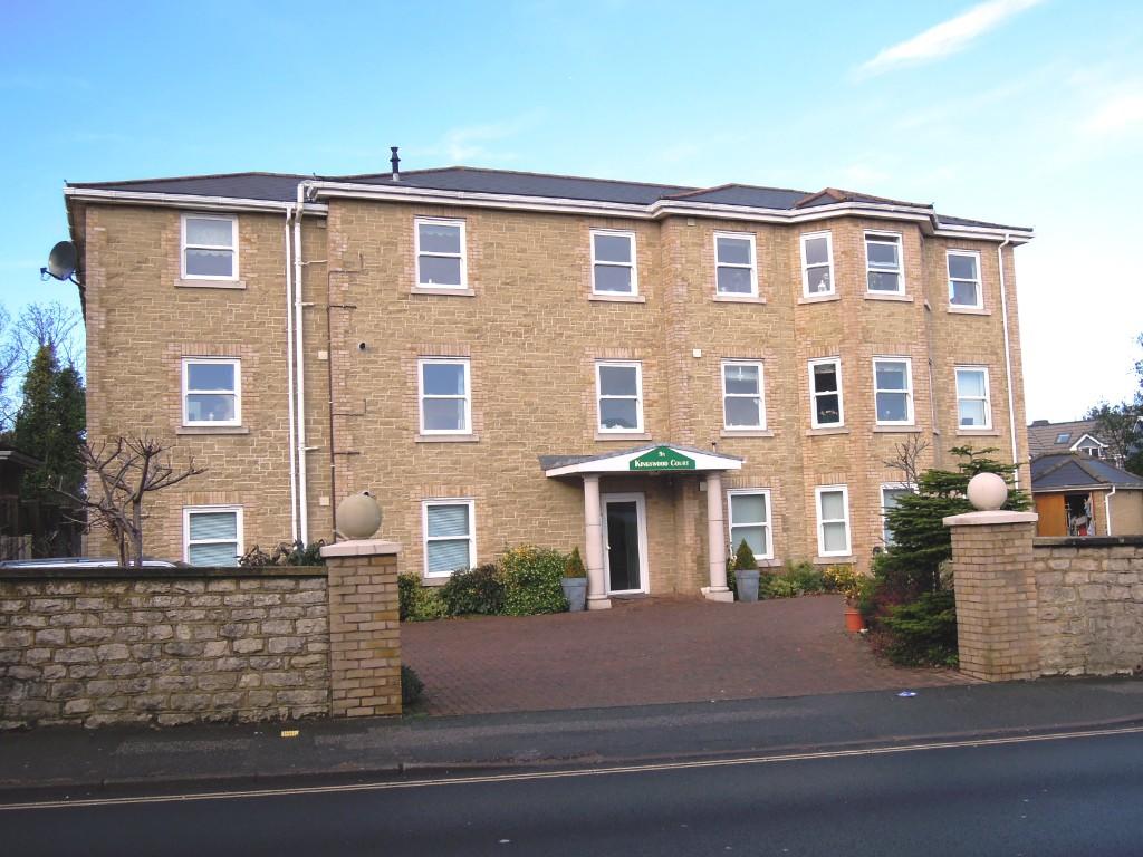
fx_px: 1156
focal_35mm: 35
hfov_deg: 52.6
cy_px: 428
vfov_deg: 40.7
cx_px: 572
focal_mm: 6.3
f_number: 3.2
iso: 160
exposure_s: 1/1000
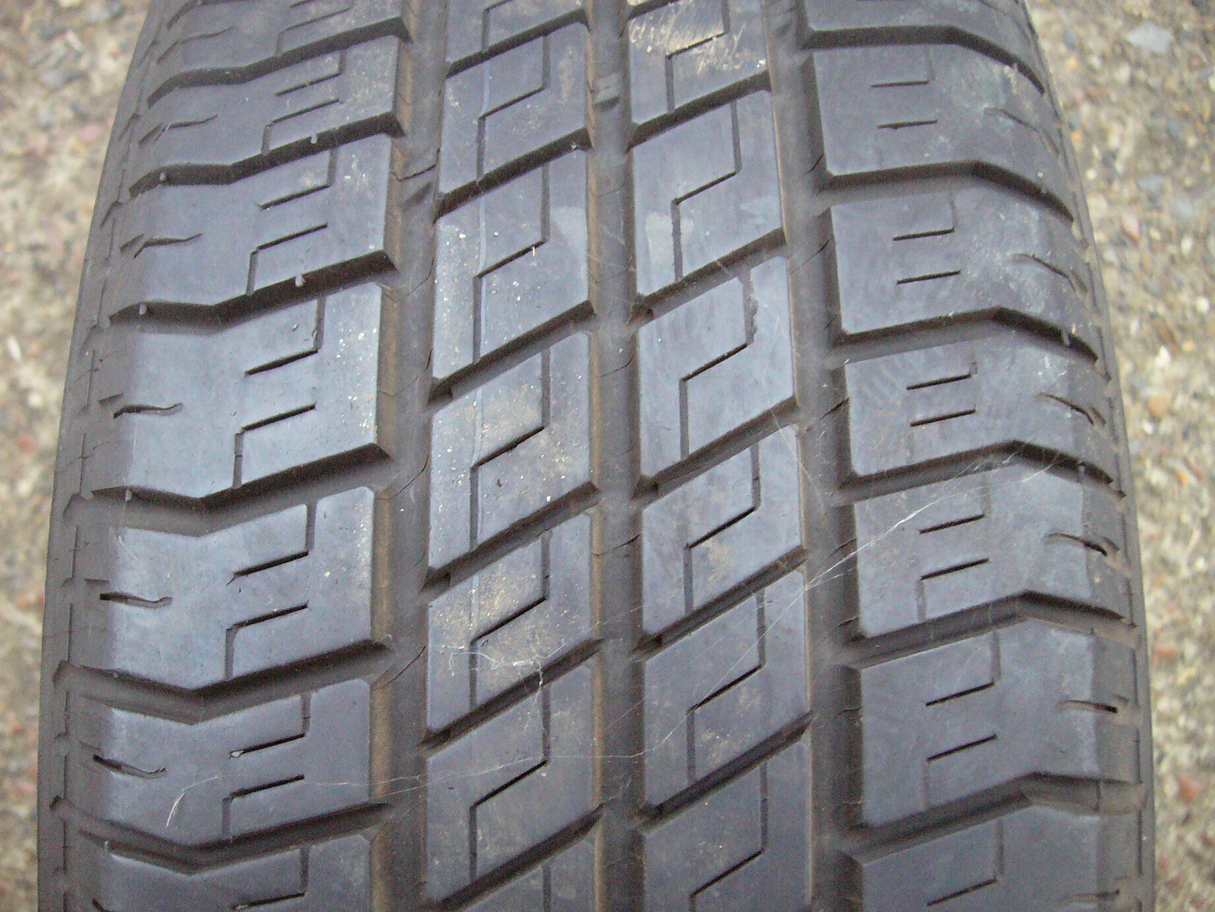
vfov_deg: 40.7
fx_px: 1228
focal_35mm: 35
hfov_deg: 52.6
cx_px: 608
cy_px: 456
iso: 400
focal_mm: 5.8
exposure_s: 1/30
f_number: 2.8
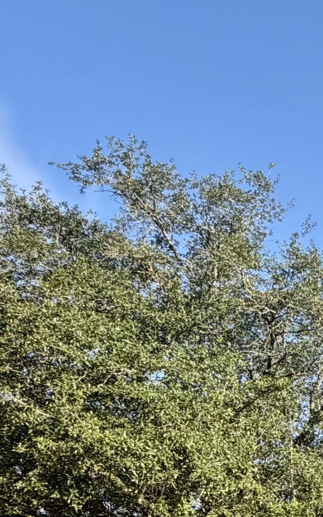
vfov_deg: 34.7
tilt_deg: +20.0
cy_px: 516
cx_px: 586
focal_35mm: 53
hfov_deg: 18.7
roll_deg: -2.6
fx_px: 746
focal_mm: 2.22
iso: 40
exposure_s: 1/564
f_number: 2.2
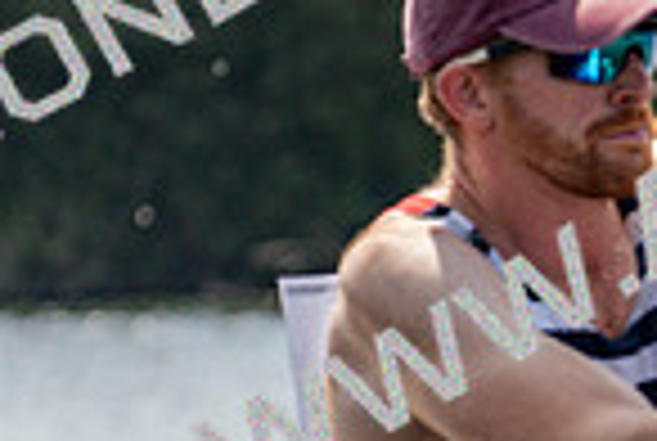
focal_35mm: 793
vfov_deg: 1.7
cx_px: 752
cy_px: 511
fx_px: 14502
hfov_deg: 2.6
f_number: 5.6
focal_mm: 200
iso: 160
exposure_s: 1/1600
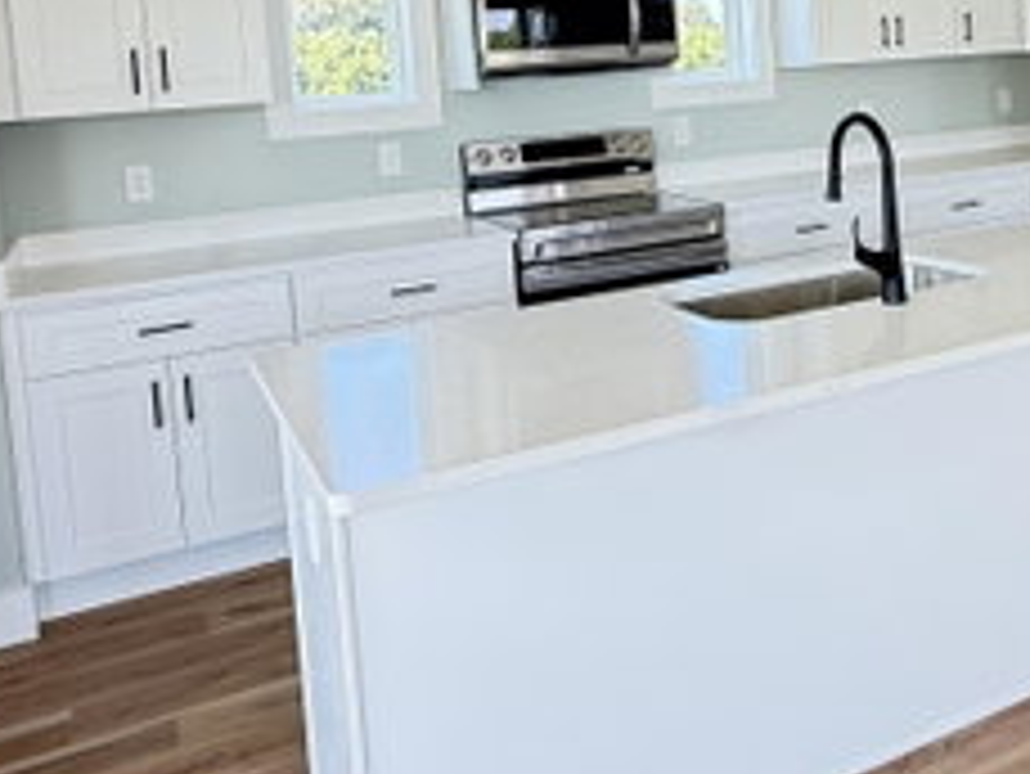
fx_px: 1161
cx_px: 794
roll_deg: +3.0
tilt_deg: -3.6
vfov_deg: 35.4
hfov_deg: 45.9
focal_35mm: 39
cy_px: 130
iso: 200
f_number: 2.2
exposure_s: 1/99
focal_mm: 2.22
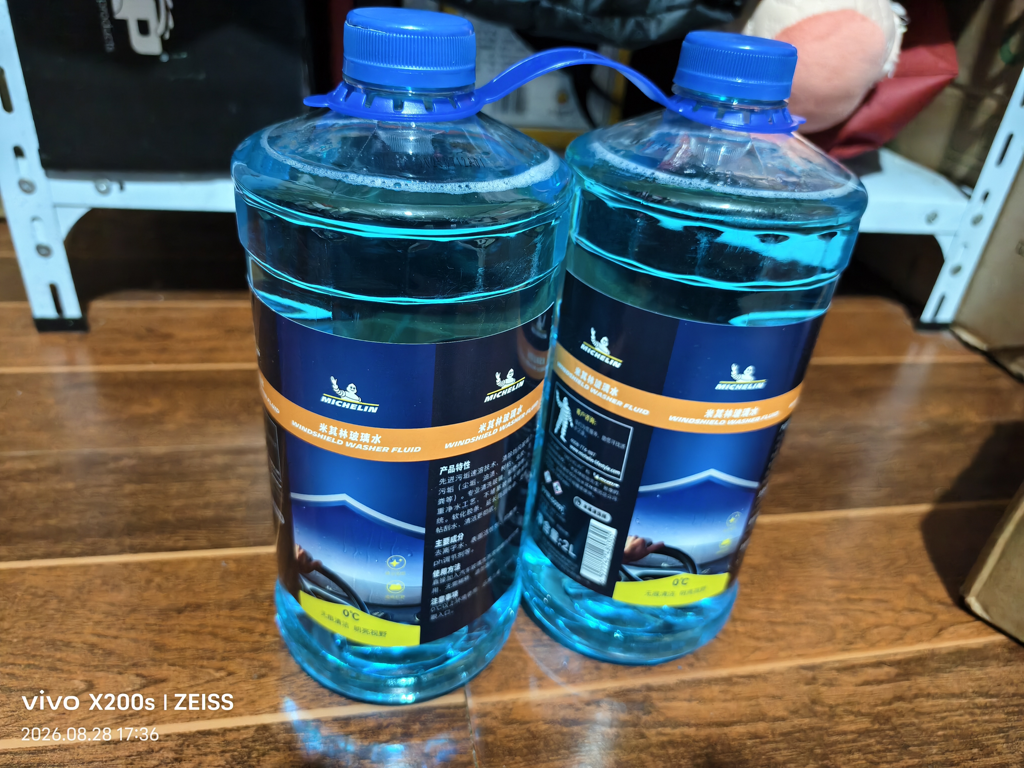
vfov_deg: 58.9
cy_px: 384
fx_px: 680
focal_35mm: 23
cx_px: 512
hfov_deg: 73.9
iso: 2339
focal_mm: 5.6
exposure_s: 1/100
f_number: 1.57
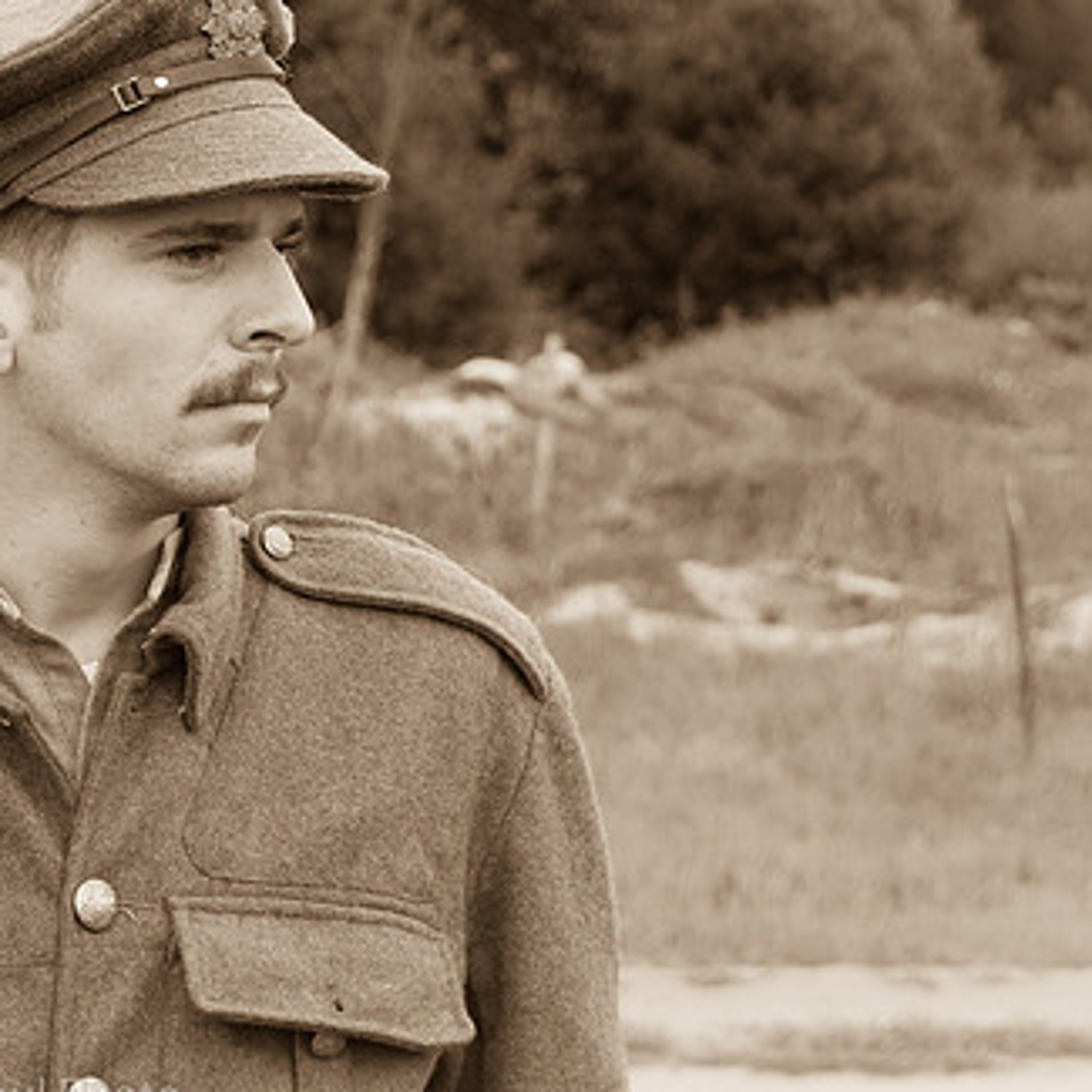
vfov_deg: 11.0
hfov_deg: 11.0
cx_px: 127
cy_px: 262
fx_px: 5639
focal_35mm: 158
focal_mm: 44
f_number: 5
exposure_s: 1/640
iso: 400
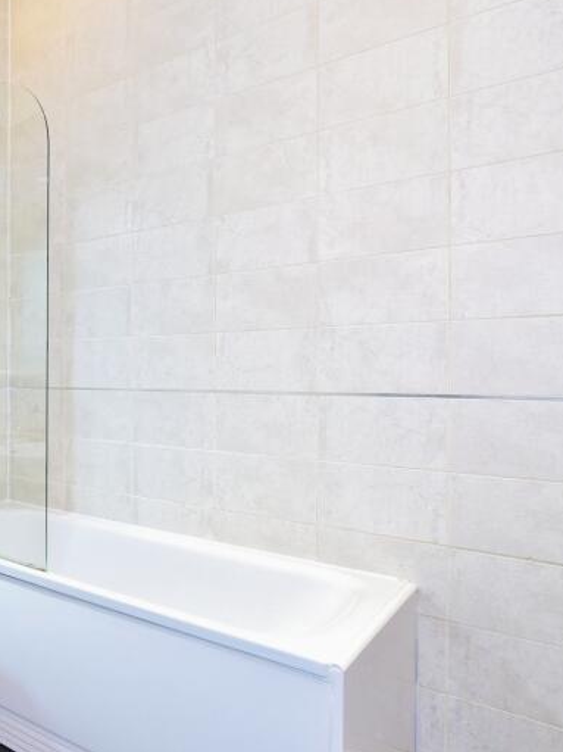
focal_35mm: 27
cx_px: 21
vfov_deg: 65.3
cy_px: 389
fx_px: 586
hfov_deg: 44.8
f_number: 4
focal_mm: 14
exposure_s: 1/60
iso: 800
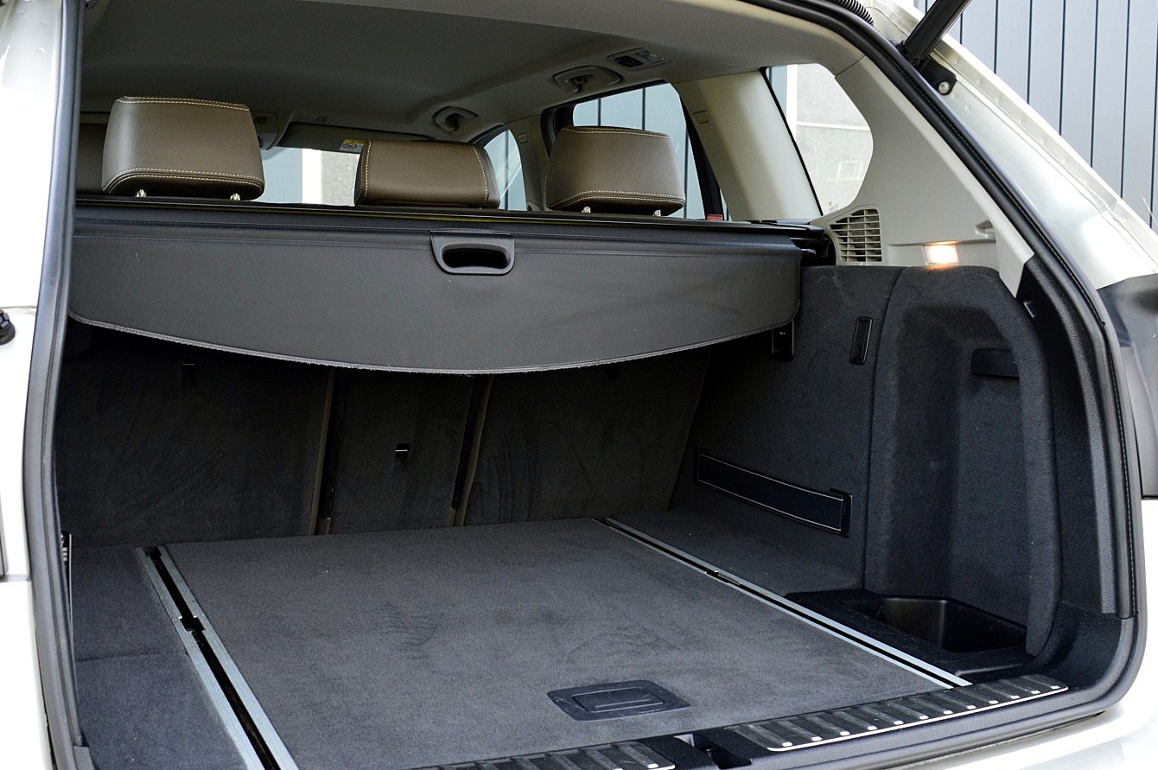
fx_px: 1286
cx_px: 522
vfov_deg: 33.3
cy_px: 419
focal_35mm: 40
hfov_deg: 48.4
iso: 720
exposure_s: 1/60
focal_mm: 22
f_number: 8
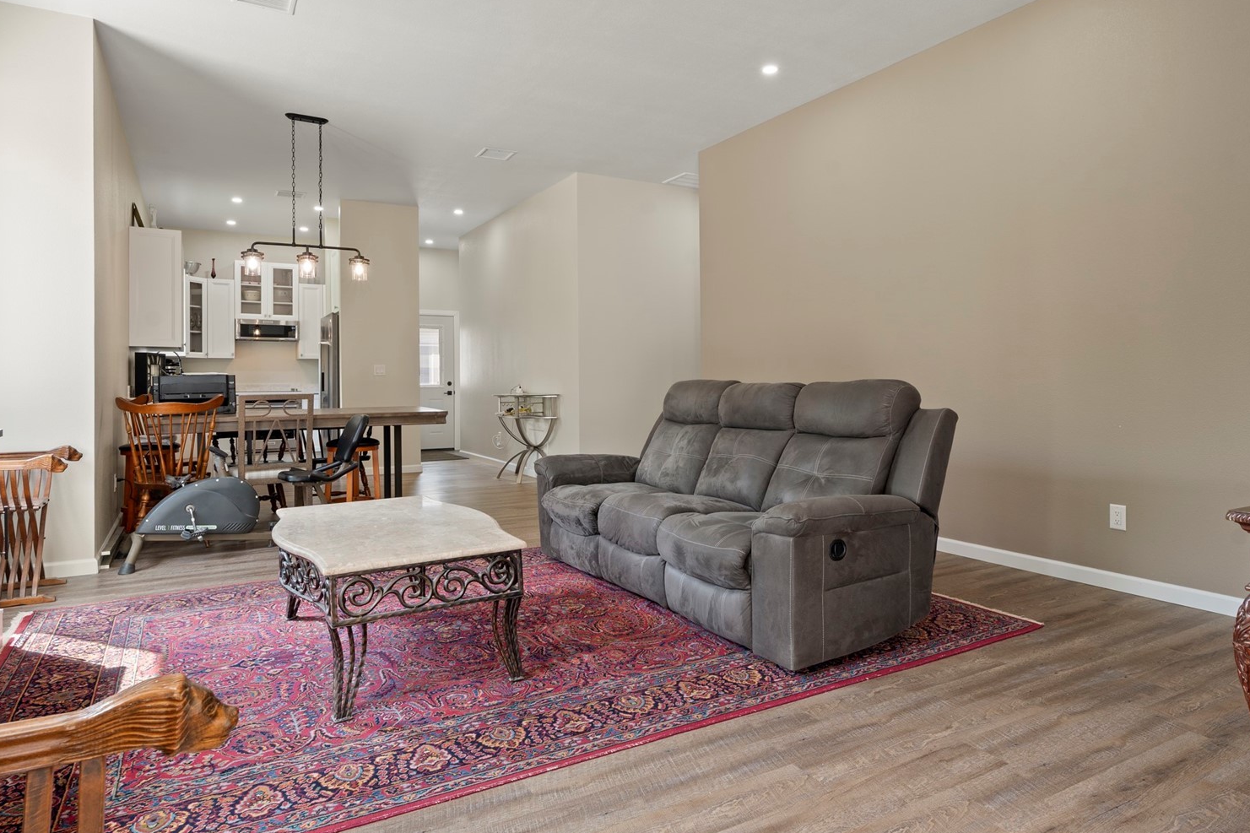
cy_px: 391
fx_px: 764
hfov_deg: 78.6
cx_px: 634
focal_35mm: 22
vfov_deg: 57.2
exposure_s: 1/4
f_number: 9
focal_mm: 16
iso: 200
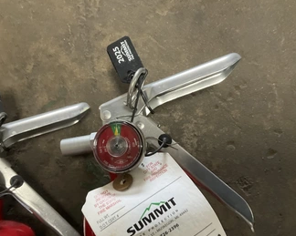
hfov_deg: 51.5
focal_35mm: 35
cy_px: 126
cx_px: 139
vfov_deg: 42.2
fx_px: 307
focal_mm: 3
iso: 160
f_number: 1.8
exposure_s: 1/60
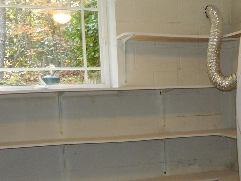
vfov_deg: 24.5
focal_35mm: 58
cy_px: 165
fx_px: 404
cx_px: 164
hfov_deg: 32.9
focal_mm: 4.5
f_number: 3.1
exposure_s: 1/30
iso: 200
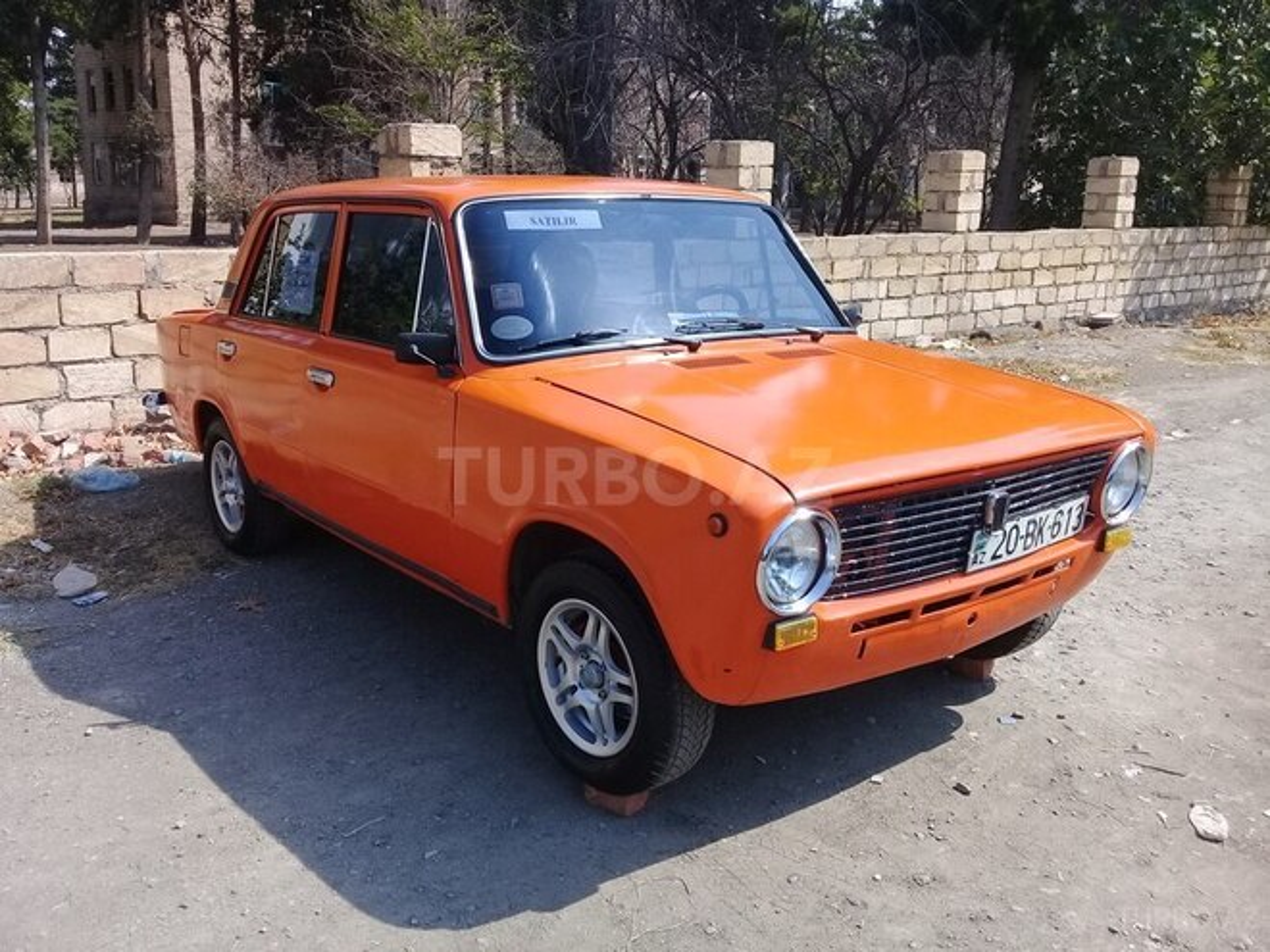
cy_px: 476
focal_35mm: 31
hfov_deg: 58.4
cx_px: 635
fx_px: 1137
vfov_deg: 45.4
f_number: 2.2
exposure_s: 1/821
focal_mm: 3.3
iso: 50
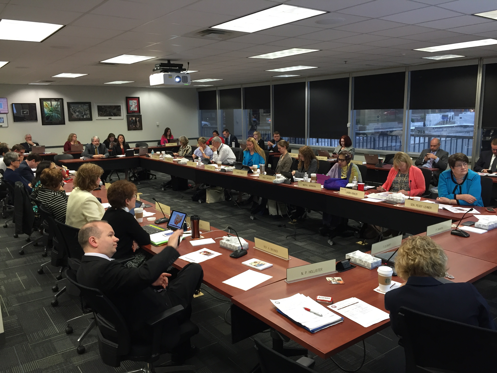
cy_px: 186
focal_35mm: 29
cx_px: 248
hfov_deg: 61.7
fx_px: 416
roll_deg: +0.1
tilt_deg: -11.3
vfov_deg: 48.2
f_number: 2.2
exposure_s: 1/30
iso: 80
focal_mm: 4.15
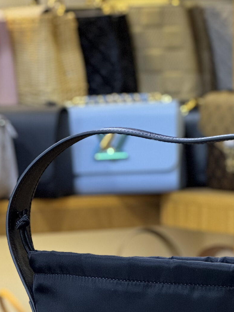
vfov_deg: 10.4
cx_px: 145
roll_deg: +0.2
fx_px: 1704
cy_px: 312
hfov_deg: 7.9
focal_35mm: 189
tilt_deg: -5.5
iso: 160
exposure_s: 1/50
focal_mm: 9
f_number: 2.8
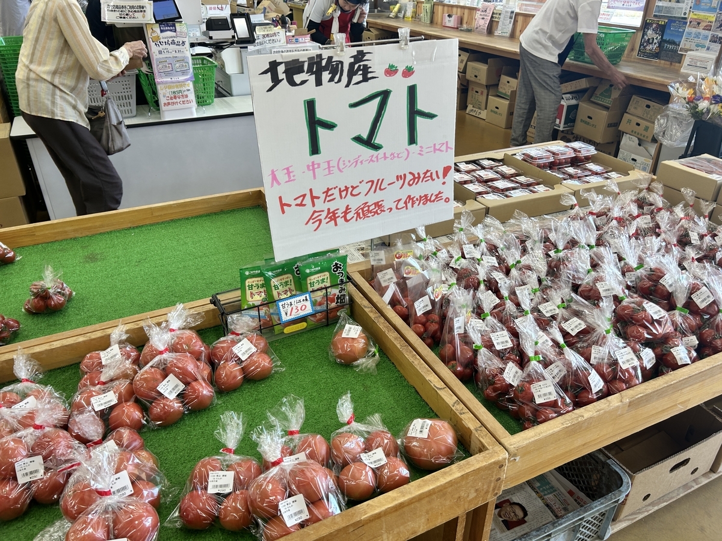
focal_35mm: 26
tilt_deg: -32.6
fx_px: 542
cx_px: 361
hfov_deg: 67.3
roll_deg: -0.1
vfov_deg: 53.1
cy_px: 270
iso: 32
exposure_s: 1/137
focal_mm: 5.7
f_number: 1.5
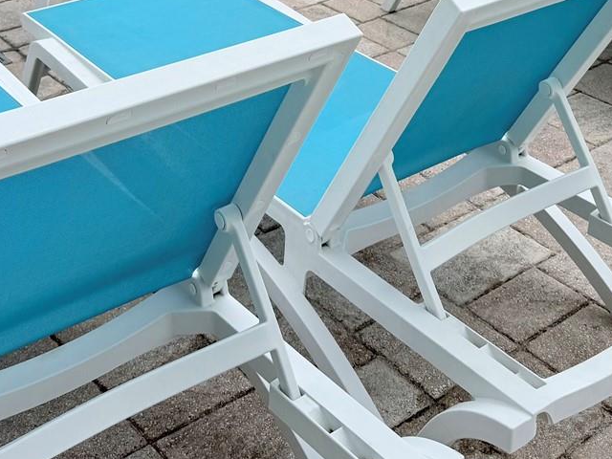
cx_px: 318
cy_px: -75
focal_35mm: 60
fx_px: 1061
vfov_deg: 22.7
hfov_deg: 32.2
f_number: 1.78
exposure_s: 1/4405
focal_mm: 6.76
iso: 80
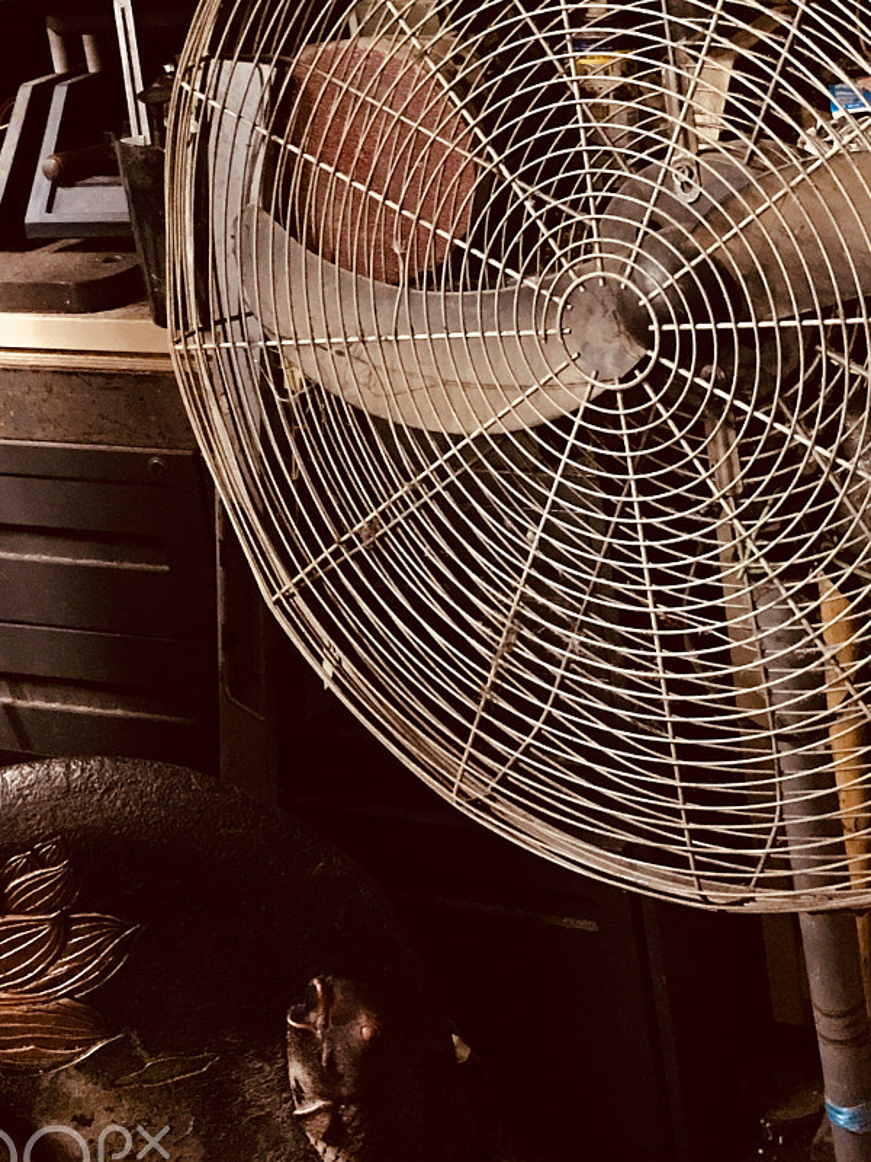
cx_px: 681
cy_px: 187
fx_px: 1946
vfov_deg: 32.1
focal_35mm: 58
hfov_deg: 24.9
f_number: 2.2
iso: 160
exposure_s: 1/4
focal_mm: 4.15
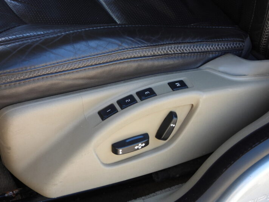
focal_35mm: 91
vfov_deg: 16.2
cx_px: 134
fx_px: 707
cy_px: 101
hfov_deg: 21.5
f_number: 3.5
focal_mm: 16.3
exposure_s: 1/125
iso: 100
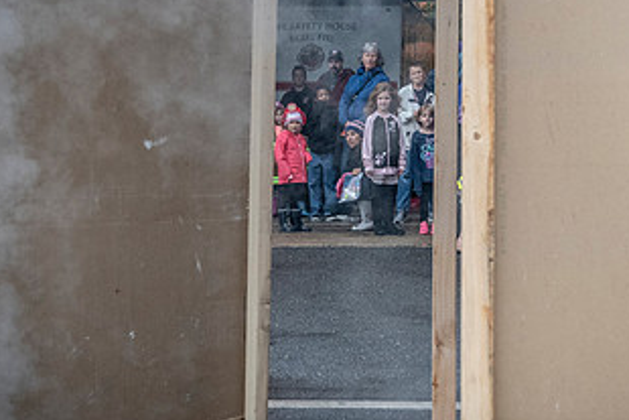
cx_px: 443
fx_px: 1573
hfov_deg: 22.5
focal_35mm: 90
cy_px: 141
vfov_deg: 15.2
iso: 1600
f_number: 4
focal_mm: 31
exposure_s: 1/5000
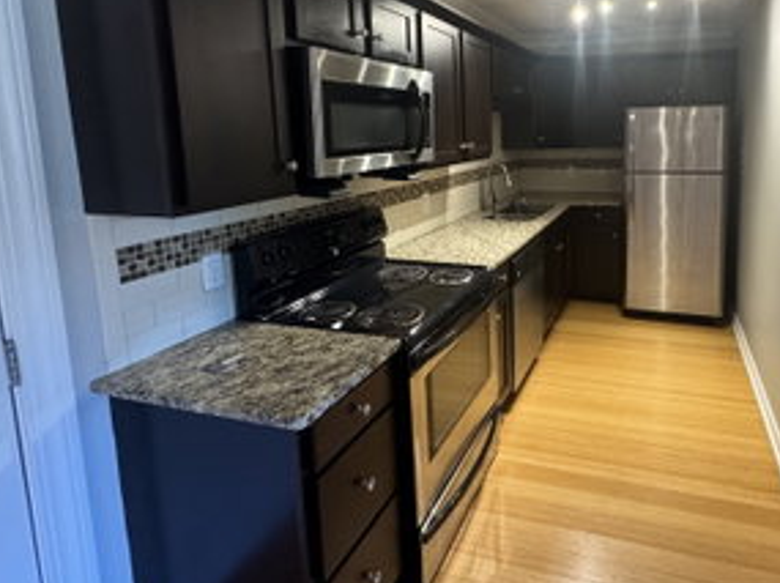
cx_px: 541
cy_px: 181
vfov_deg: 61.3
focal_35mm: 21
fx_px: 473
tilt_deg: -6.6
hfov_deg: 75.7
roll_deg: +1.4
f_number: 2.2
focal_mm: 2.22
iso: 500
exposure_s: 1/60
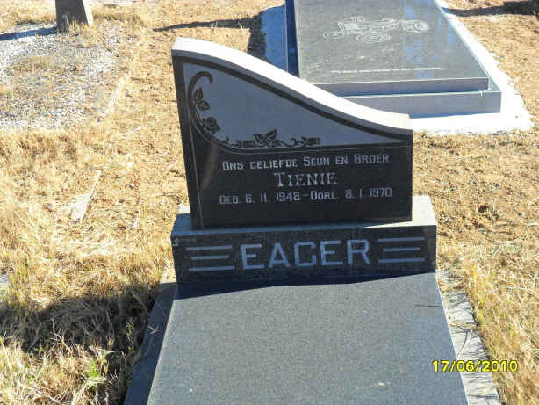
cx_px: 270
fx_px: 810
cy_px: 202
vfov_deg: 28.1
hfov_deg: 36.8
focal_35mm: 52
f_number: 5
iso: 100
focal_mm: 9.3
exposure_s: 1/180
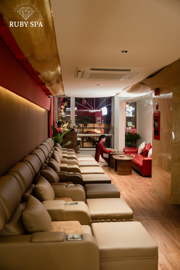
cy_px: 135
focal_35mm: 35
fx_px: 262
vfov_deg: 54.4
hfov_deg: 37.9
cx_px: 90
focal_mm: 35
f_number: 2.8
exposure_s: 1/50
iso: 640
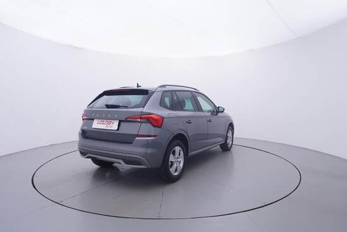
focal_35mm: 22
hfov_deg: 77.3
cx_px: 174
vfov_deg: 56.2
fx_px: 217
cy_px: 116
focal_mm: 15
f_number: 5
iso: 200
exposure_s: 1/80
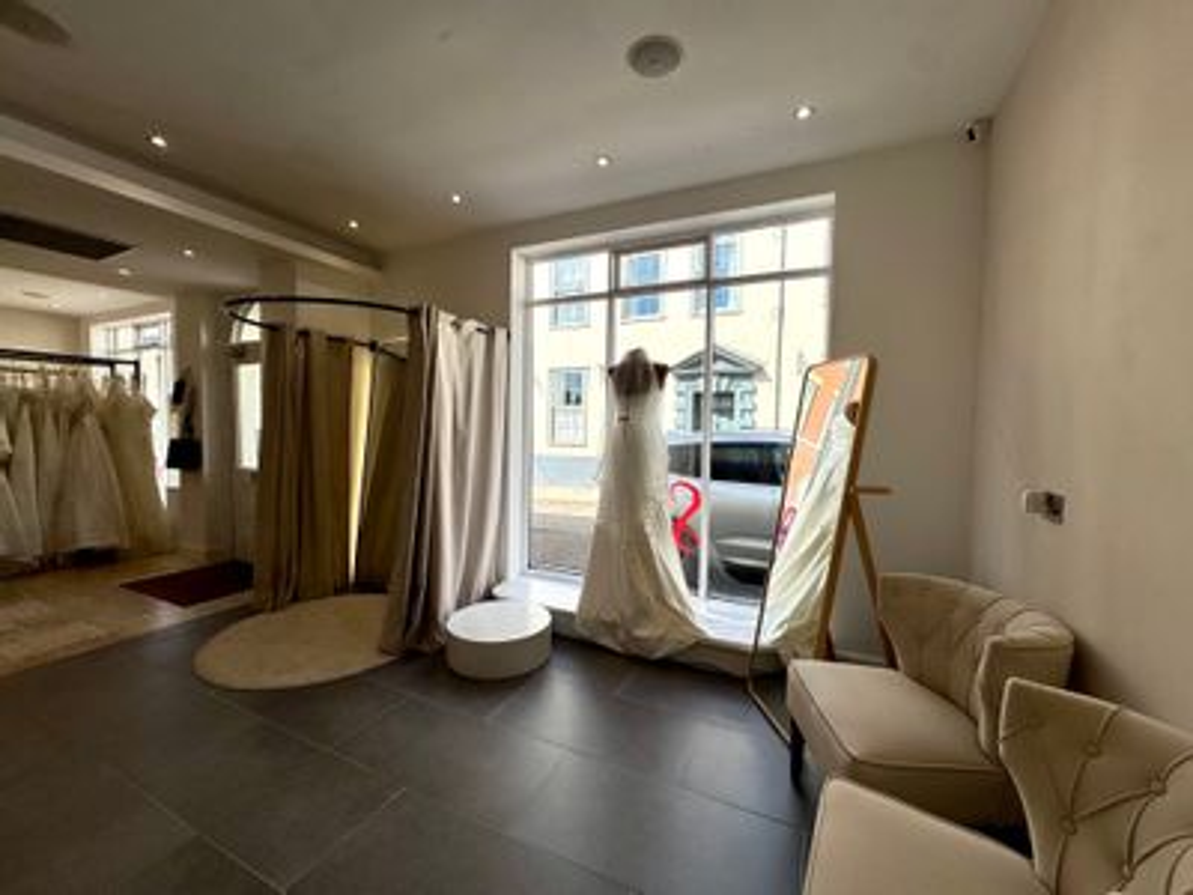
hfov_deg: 102.1
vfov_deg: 85.7
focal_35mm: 14
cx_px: 596
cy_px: 448
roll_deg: -0.7
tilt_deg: -1.9
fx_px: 482
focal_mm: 2.22
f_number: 2.2
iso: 40
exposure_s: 1/779
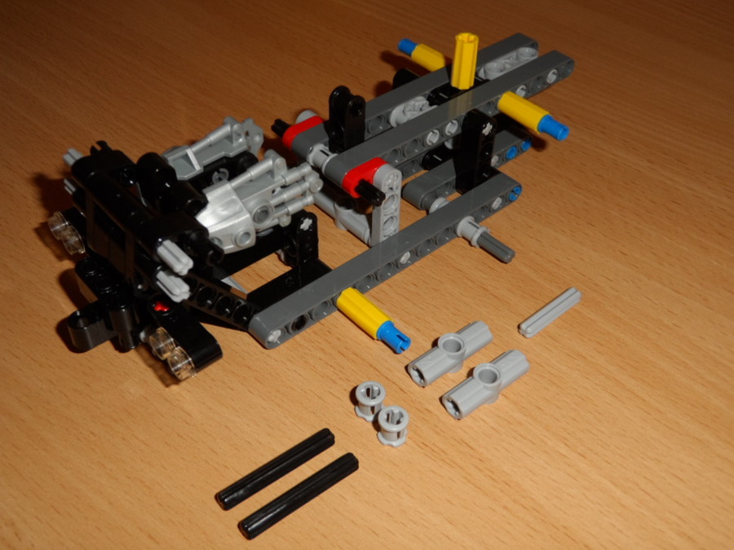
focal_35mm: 41
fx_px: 869
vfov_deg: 35.1
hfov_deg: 45.8
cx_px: 367
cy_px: 275
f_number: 3.7
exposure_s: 1/45
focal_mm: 6.8
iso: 100
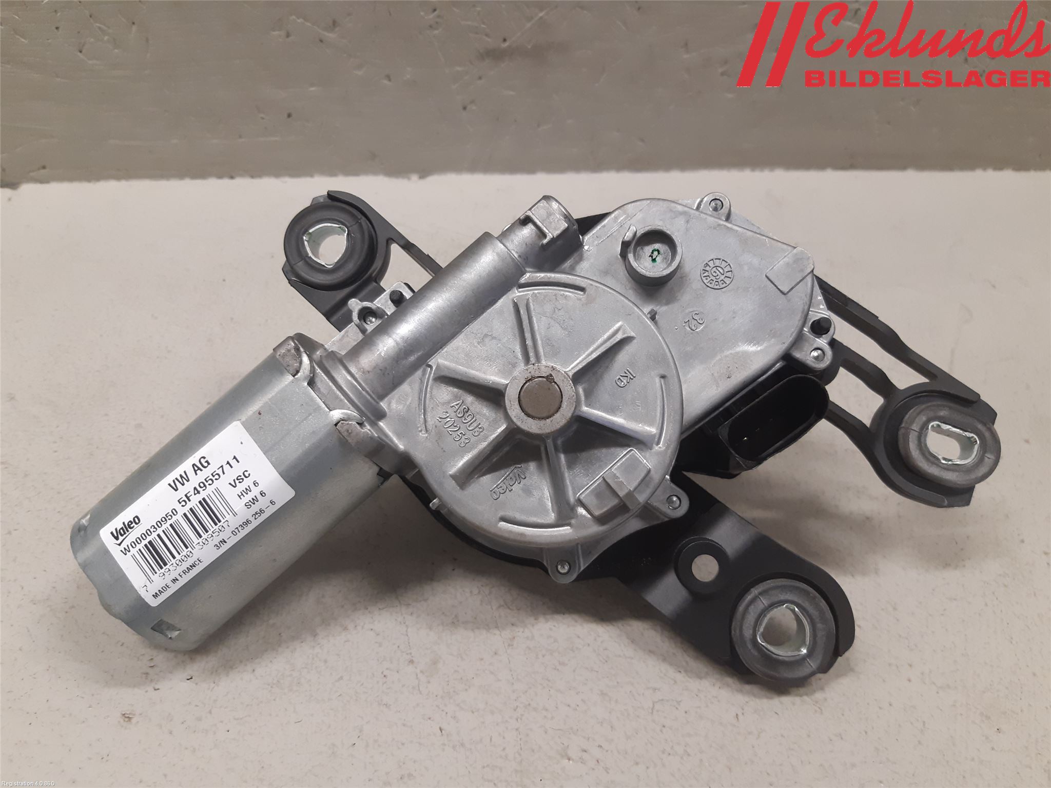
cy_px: 394
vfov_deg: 53.1
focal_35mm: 26
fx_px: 789
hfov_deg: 67.3
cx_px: 526
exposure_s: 1/50
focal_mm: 3.93
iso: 160
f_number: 1.7
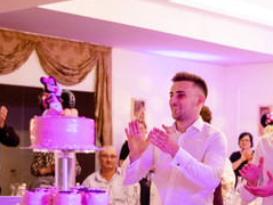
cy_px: 193
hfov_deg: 21.1
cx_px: 267
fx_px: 711
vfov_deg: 16.2
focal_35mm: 90
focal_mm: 23
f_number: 2
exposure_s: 1/160
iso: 1000
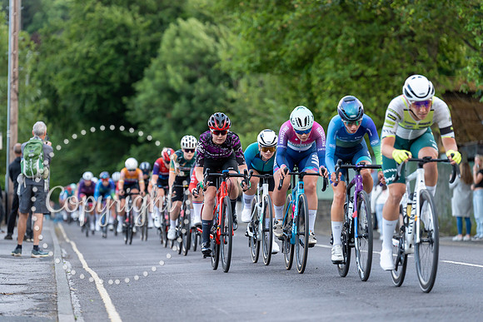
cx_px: 242
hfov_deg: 13.0
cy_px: 161
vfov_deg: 8.7
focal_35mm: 158
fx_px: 2118
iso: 1000
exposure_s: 1/1000
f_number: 3.2
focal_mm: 149
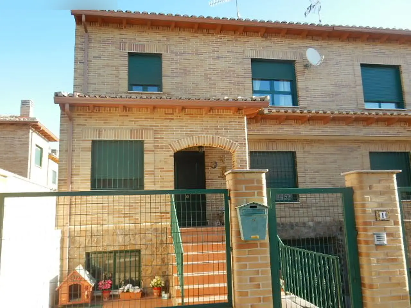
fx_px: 344
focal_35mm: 29
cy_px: 154
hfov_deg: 61.7
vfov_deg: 48.2
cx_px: 206
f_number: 3.3
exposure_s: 1/320
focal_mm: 5.2
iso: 125
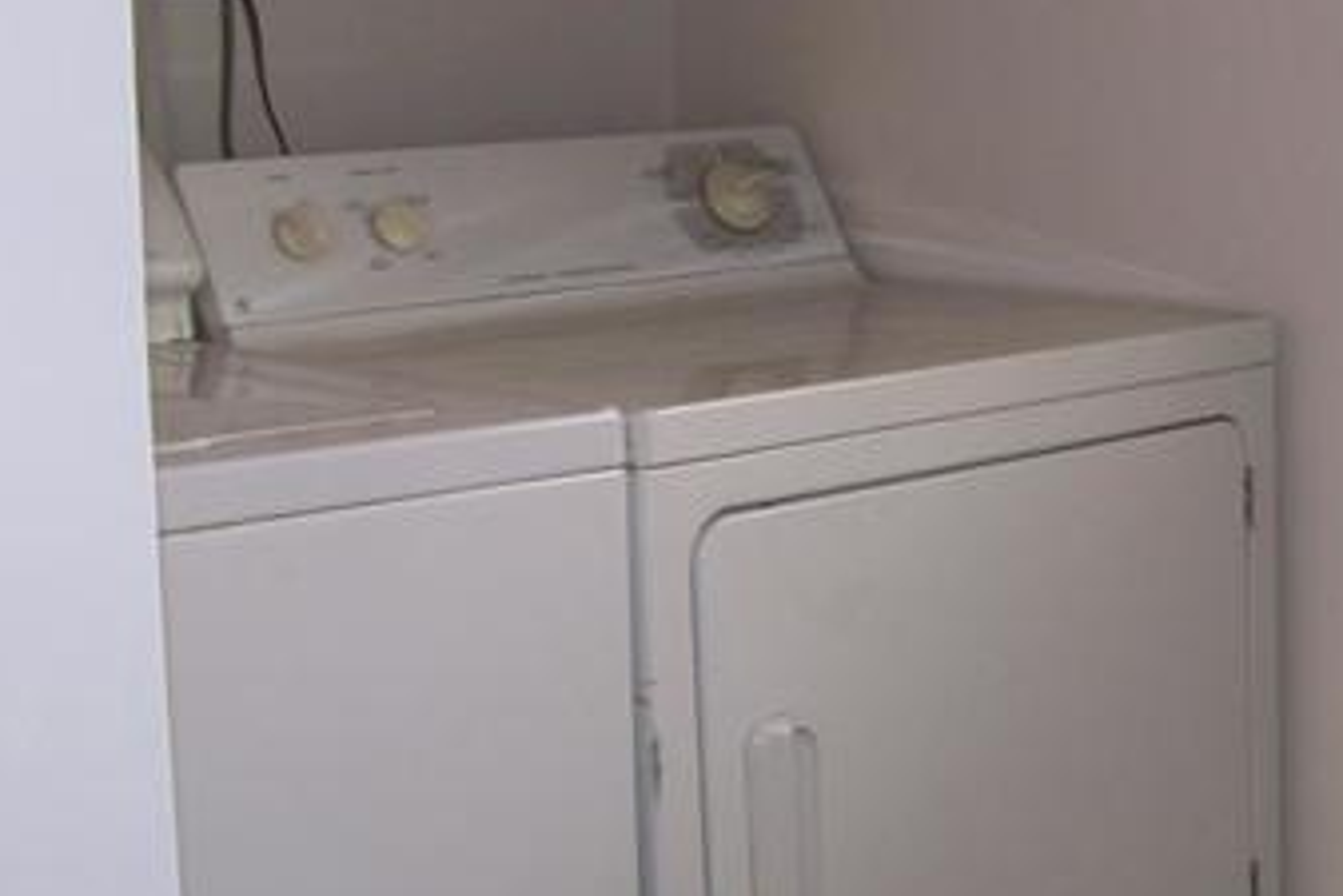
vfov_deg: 19.2
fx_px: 2650
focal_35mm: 71
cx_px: 1070
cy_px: 303
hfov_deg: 27.9
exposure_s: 1/64
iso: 80
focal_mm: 6
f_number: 2.7
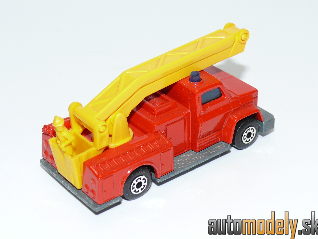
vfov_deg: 16.4
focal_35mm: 90
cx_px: 160
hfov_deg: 21.8
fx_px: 827
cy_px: 119
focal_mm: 12.6
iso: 100
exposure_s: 1/30
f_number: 4
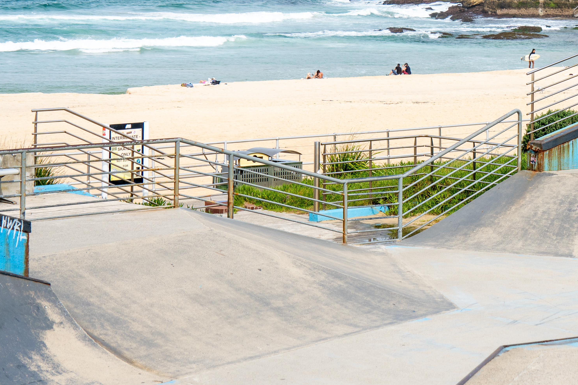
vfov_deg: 10.2
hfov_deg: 15.1
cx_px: 539
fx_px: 2151
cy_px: 31
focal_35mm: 134
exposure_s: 1/800
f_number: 5
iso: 100
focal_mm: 44
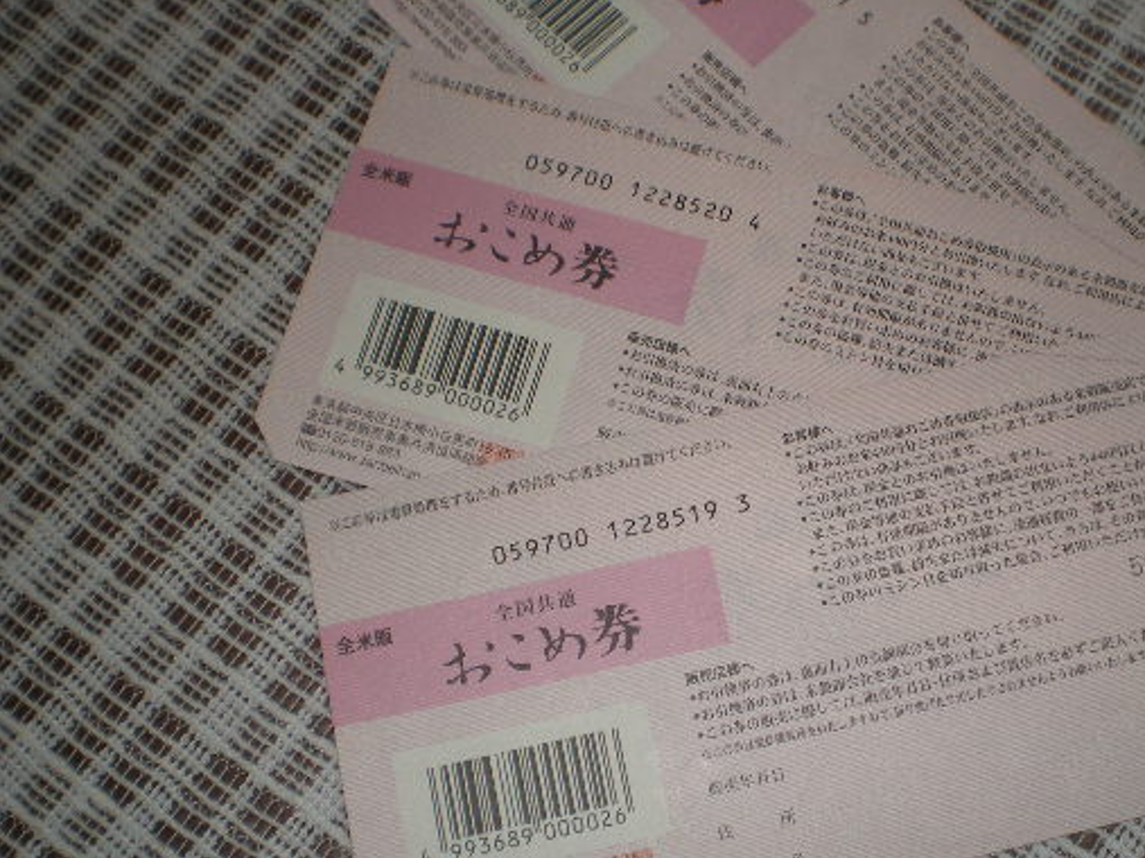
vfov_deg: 30.2
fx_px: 1587
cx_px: 720
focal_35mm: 48
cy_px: 370
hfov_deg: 39.4
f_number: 4.6
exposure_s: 1/30
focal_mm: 6.3
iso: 64
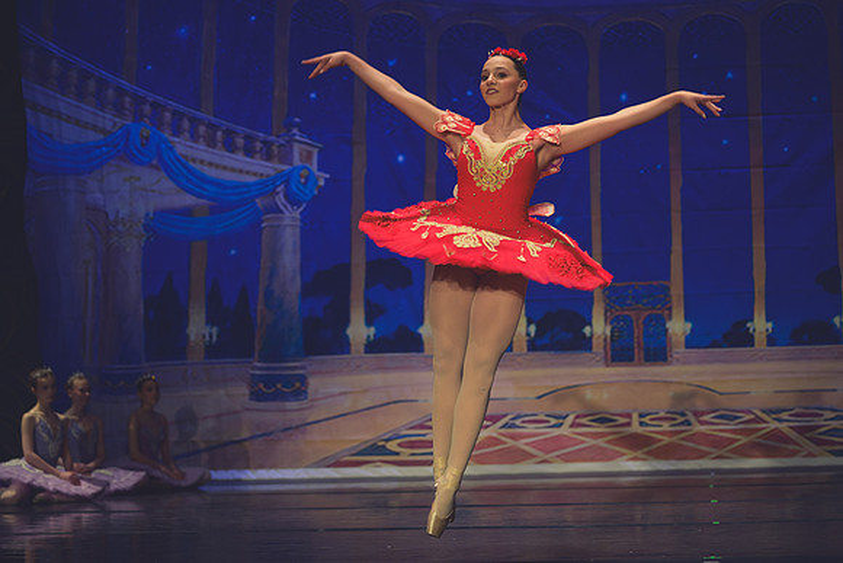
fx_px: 1819
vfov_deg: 17.6
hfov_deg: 26.1
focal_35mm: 78
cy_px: 283
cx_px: 387
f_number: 2.8
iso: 320
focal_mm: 70
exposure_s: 1/320
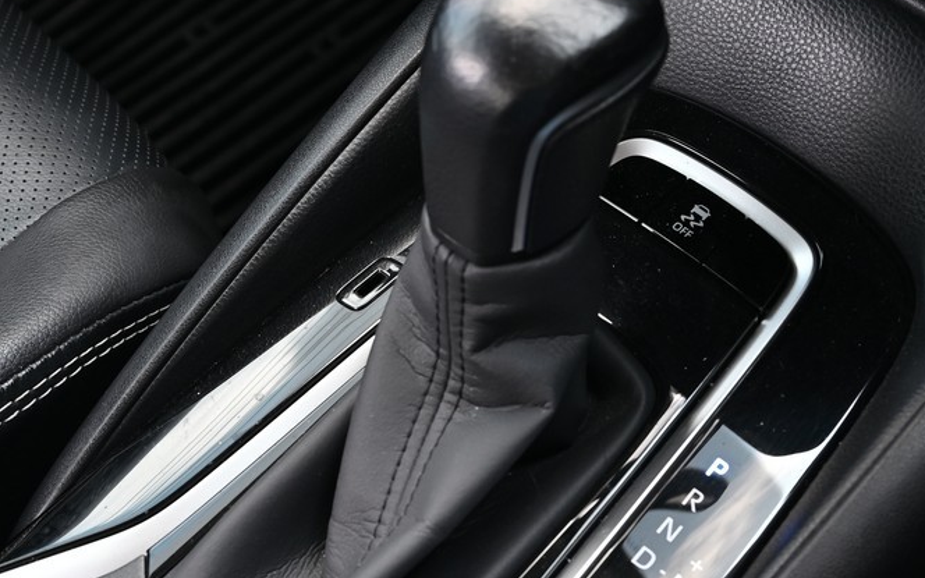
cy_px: 334
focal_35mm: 76
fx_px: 1916
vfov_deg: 17.2
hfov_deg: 27.1
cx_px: 497
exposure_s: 1/60
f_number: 5.6
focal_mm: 30.5
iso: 400
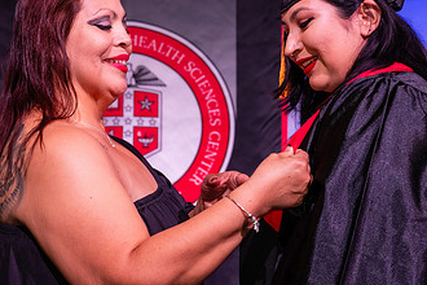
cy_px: 143
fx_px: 1803
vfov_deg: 9.0
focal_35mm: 152
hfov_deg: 13.5
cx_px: 192
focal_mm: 70
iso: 1000
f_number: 5.6
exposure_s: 1/160
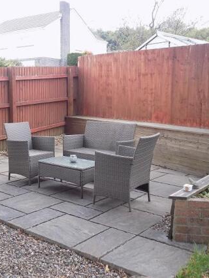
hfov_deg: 35.0
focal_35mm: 41
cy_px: 136
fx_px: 330
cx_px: 83
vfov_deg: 45.7
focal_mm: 5.3
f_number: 3.3
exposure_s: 1/40
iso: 80
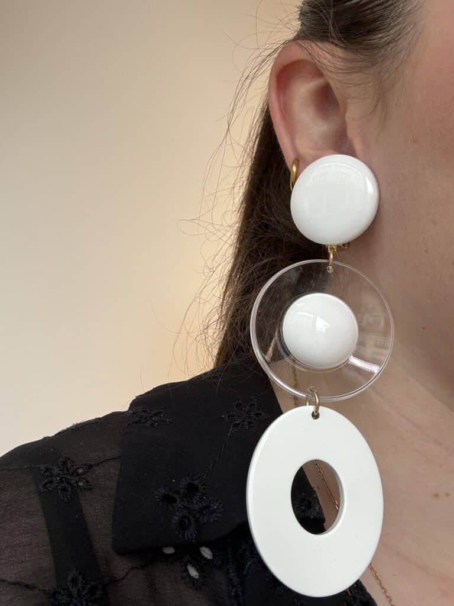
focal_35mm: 30
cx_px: 227
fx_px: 525
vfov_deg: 60.0
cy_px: 303
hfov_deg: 46.8
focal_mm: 2.69
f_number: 1.9
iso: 25
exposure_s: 1/121
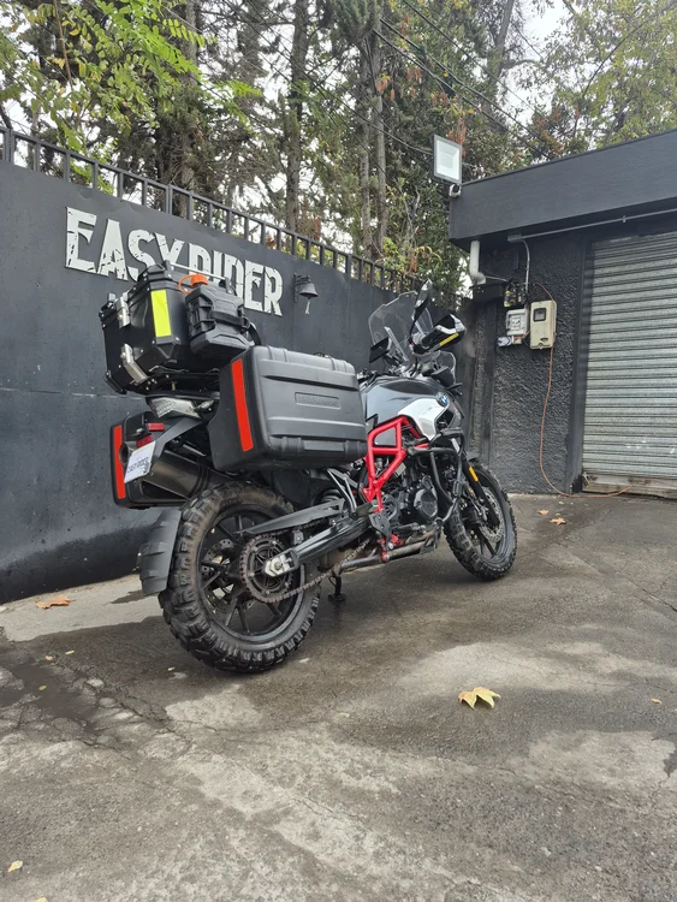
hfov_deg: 58.9
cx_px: 338
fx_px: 599
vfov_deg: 73.9
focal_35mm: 23
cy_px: 451
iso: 32
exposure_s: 1/180
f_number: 1.8
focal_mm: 5.4
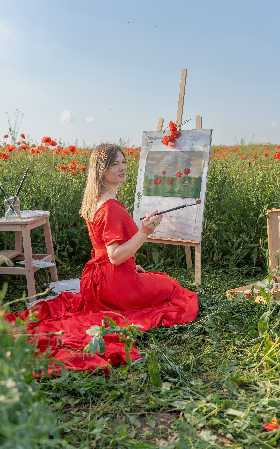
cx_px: 151
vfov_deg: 51.5
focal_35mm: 38
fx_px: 464
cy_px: 207
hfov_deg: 33.6
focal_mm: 33
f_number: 3.2
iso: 125
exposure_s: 1/800
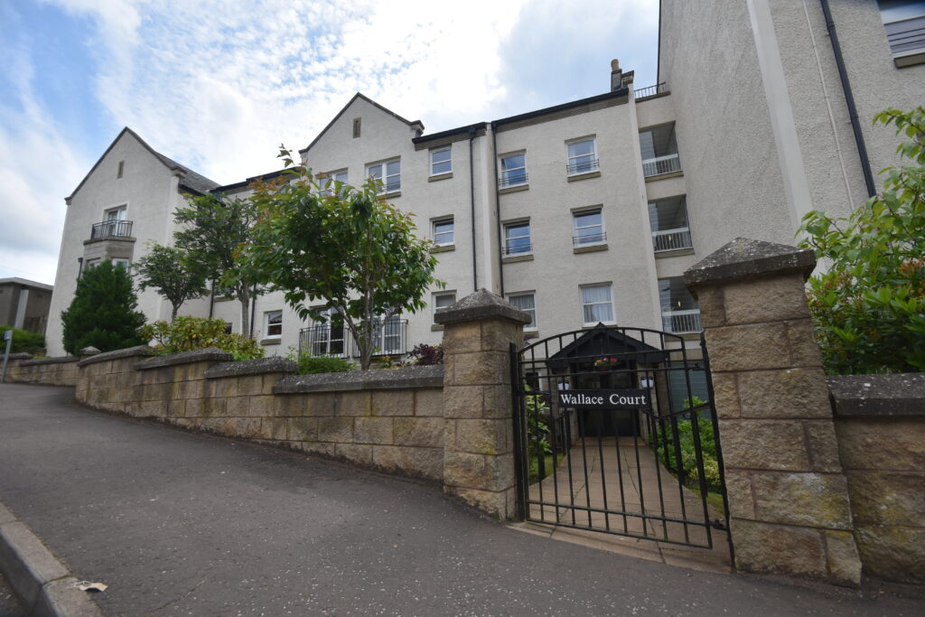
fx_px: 385
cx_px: 462
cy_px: 308
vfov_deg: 77.3
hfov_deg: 100.4
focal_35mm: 15
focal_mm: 10
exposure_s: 1/250
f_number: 8
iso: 200
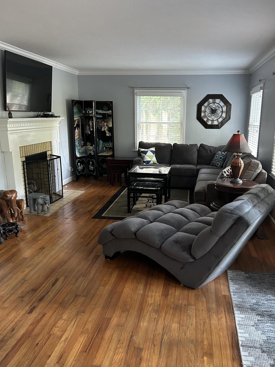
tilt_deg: -13.7
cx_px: 150
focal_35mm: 29
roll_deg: -1.3
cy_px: 191
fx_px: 307
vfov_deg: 61.6
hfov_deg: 48.2
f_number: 1.5
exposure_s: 1/60
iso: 500
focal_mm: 5.7
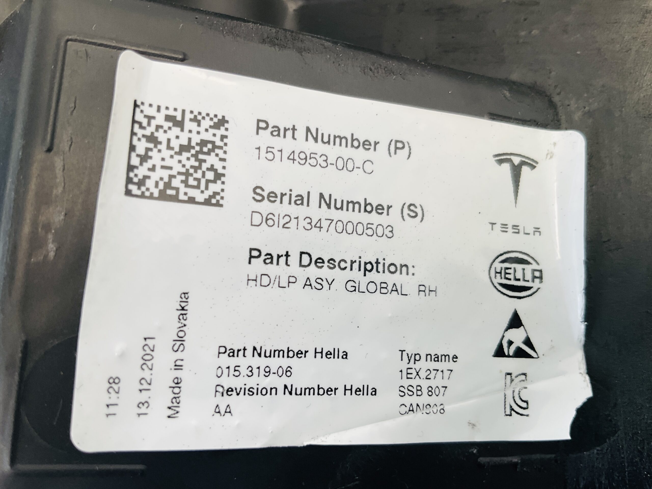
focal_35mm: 29
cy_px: 244
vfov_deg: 48.2
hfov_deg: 61.7
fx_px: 546
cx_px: 326
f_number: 1.8
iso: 32
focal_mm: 3
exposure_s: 1/120
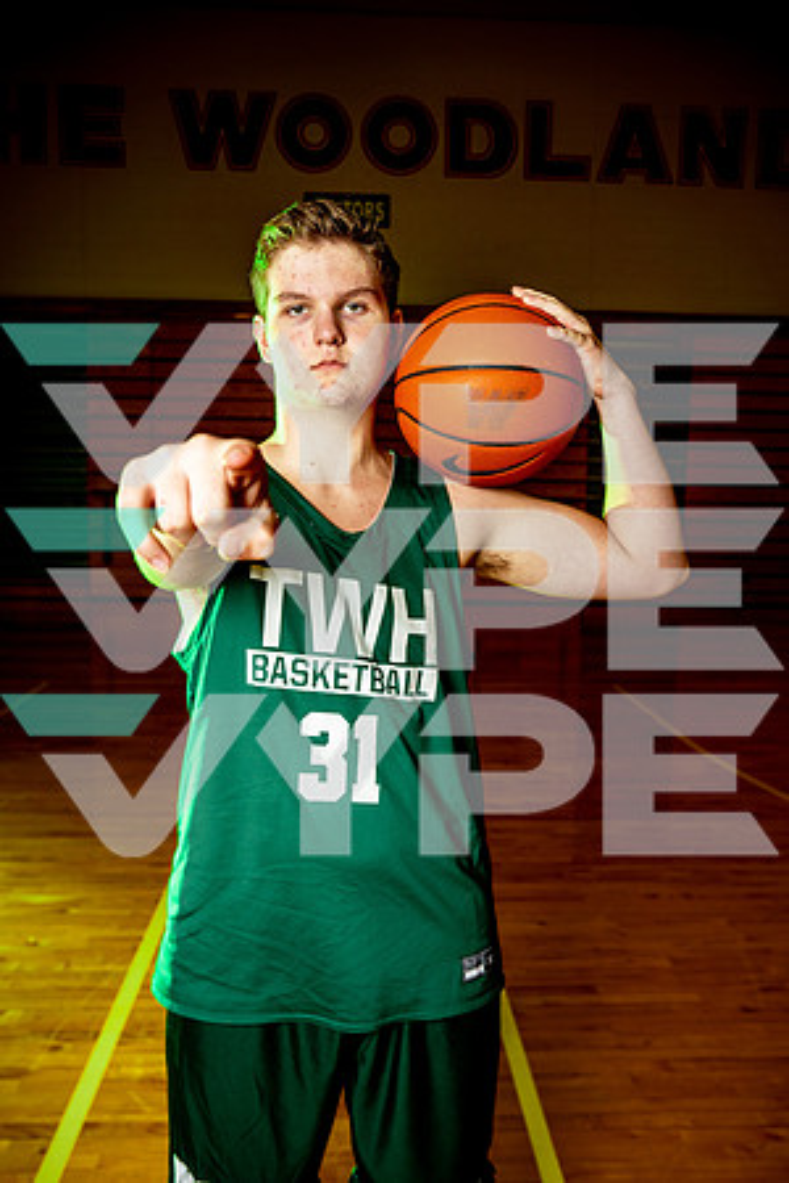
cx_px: 394
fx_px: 986
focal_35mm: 30
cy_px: 592
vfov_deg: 61.9
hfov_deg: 43.6
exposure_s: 1/250
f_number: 5
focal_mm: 30
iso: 200
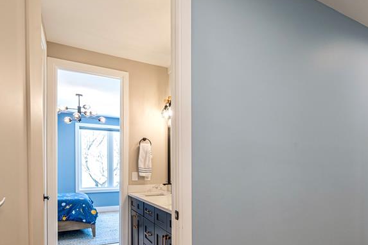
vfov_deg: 50.0
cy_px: 171
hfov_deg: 69.7
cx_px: 241
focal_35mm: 25
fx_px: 256
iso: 200
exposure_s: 1/10
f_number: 9
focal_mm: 14
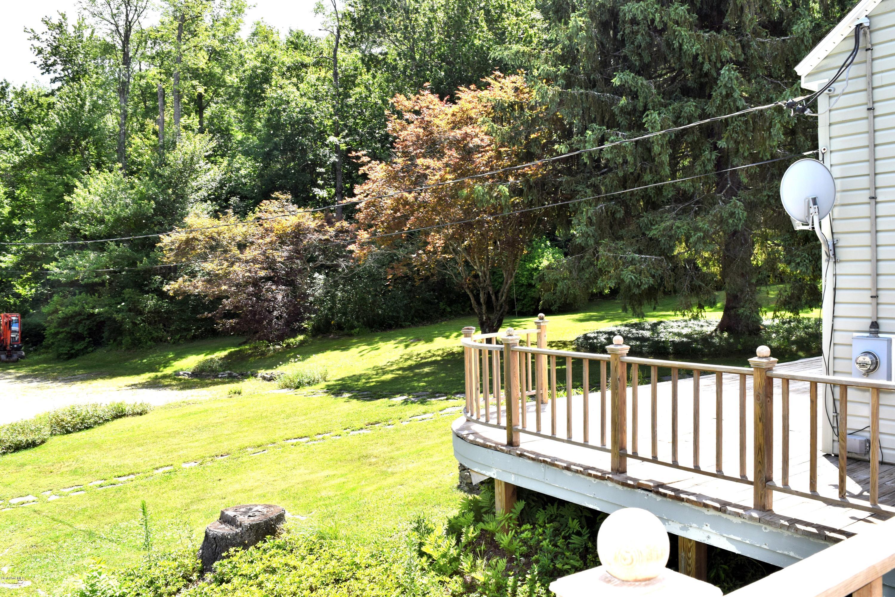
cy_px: 298
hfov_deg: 61.9
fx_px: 746
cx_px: 448
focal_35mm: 30
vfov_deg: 43.6
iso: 100
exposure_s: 1/200
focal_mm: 20
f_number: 9
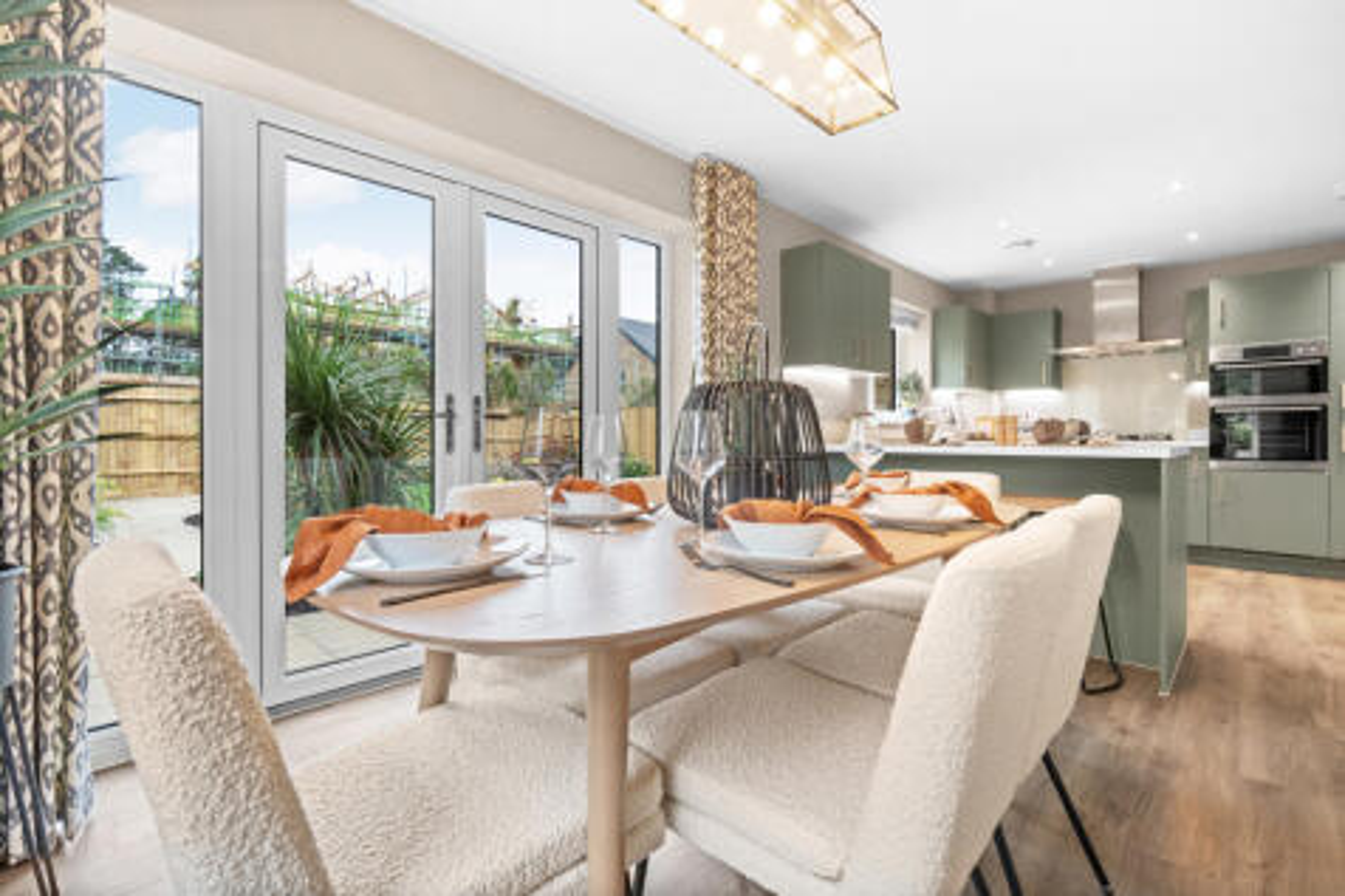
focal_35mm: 16
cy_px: 448
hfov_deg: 96.8
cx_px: 672
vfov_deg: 73.7
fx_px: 598
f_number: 9
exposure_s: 1/3
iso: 200
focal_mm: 16
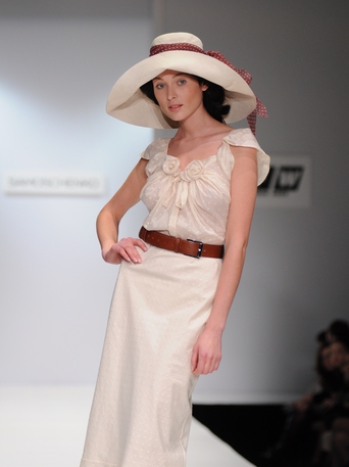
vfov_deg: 12.1
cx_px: 175
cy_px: 231
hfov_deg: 9.0
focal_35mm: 164
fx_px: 2208
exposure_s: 1/250
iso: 800
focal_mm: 100
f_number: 3.2
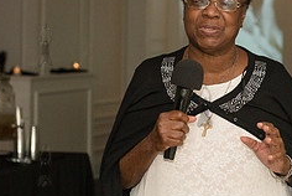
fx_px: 1397
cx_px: 204
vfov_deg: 8.0
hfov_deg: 11.9
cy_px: 105
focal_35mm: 172
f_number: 4.5
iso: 2500
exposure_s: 1/400
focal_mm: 70
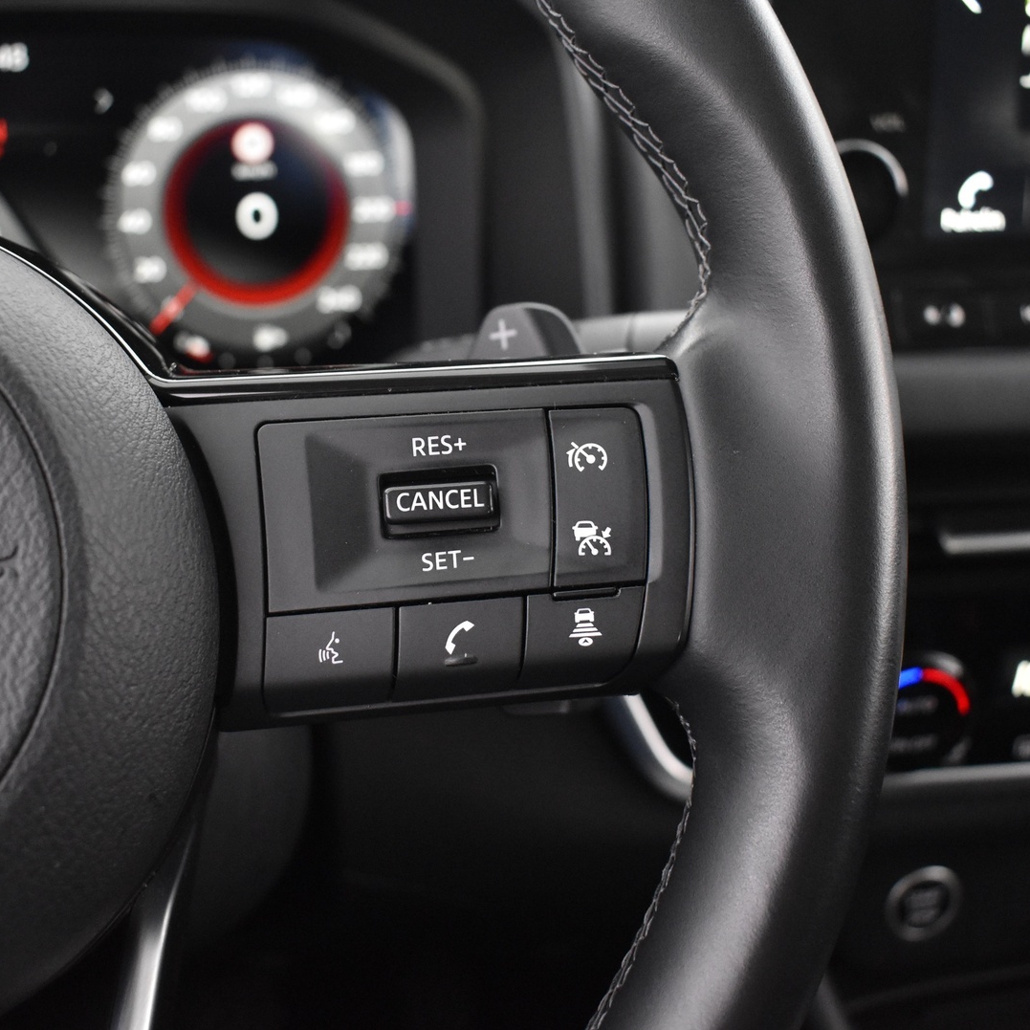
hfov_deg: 36.7
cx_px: 432
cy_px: 515
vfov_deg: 36.8
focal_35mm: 46
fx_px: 1549
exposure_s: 1/20
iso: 3200
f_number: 3.8
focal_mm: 24
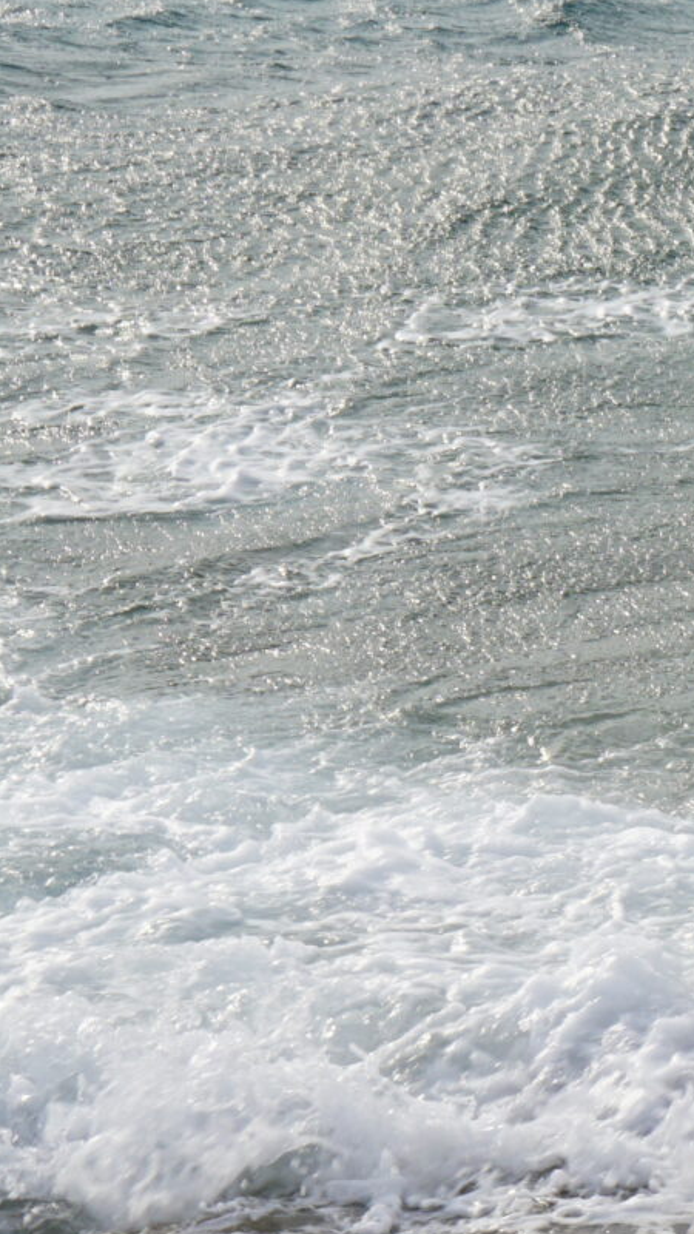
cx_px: 1897
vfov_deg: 11.9
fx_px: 5921
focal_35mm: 181
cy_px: 633
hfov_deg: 6.3
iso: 100
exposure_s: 1/125
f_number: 11
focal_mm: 36
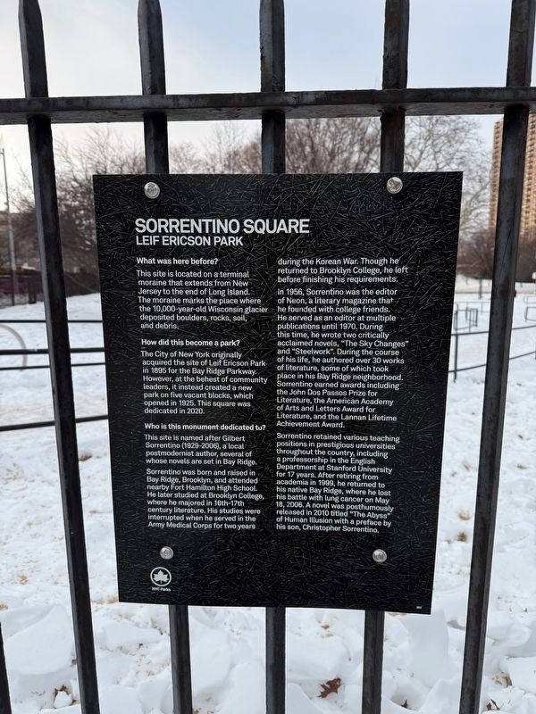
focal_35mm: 24
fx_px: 495
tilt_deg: -10.8
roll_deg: +0.6
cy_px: 357
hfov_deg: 56.8
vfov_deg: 71.6
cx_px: 268
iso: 80
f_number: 1.78
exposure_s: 1/1464
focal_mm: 6.76
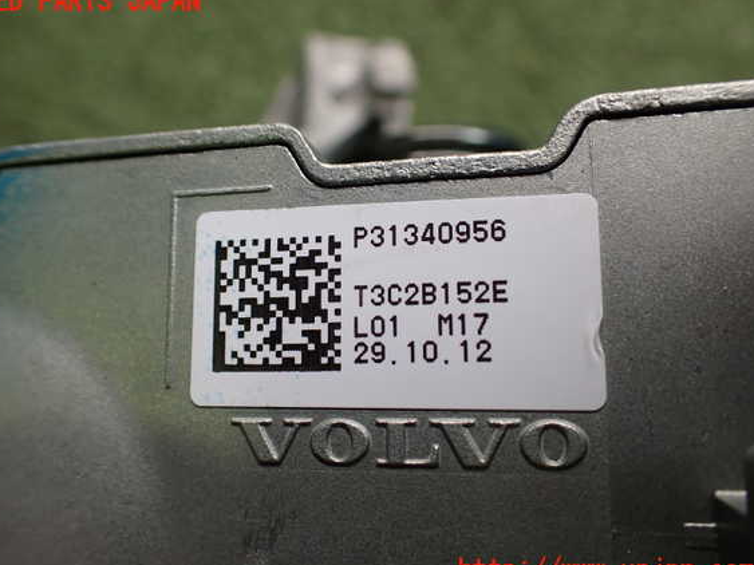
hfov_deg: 56.8
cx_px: 359
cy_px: 287
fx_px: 697
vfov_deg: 44.1
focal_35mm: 32
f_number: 2.3
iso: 125
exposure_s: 1/125
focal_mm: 5.4
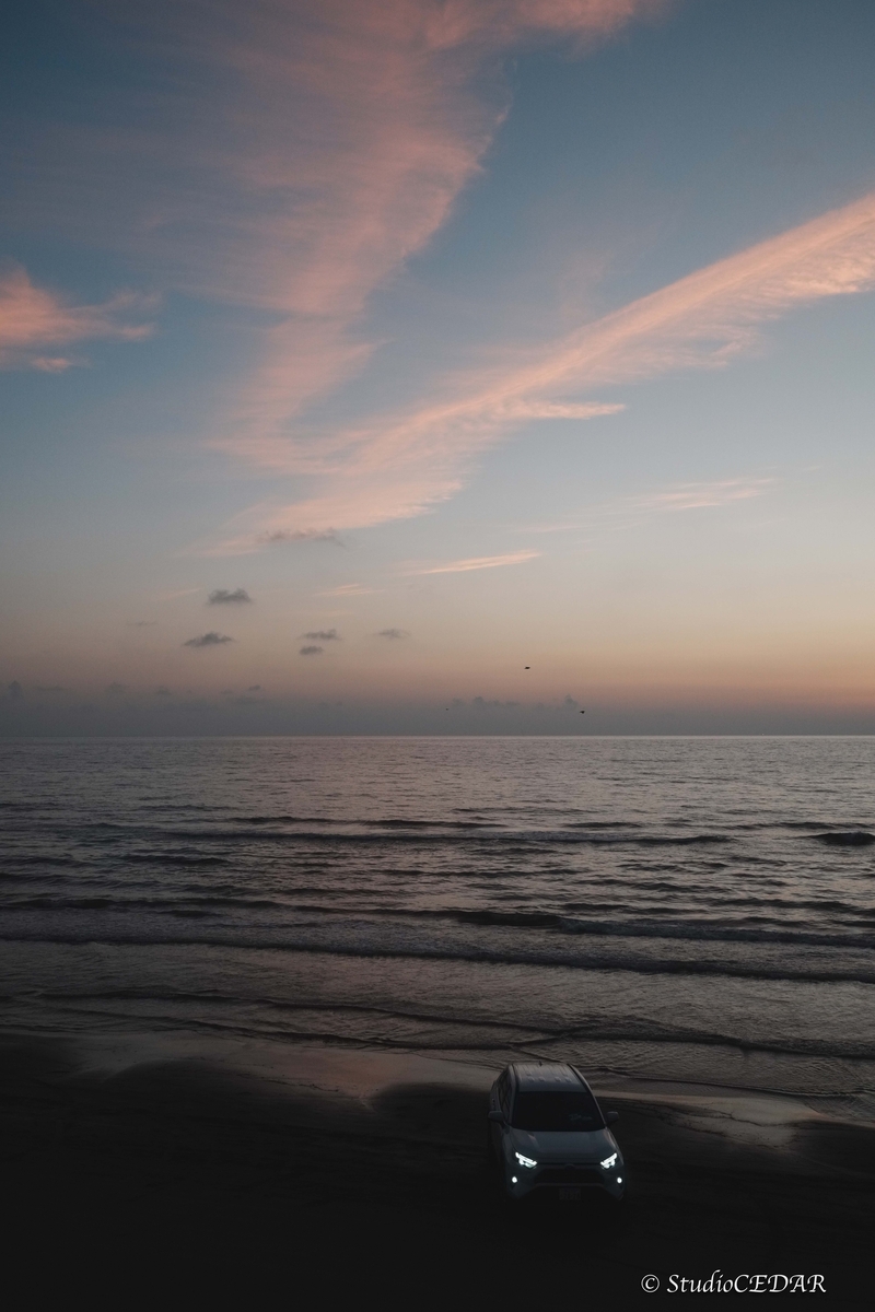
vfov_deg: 54.4
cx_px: 438
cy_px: 656
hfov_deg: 37.9
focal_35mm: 35
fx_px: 1276
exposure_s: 1/125
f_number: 11
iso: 1000
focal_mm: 35
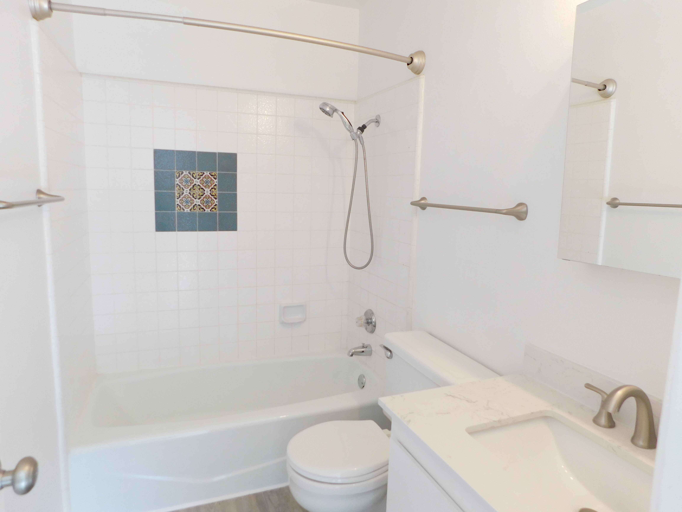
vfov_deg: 58.9
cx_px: 341
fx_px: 453
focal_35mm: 23
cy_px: 256
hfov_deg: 73.9
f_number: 3
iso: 200
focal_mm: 4
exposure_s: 1/30
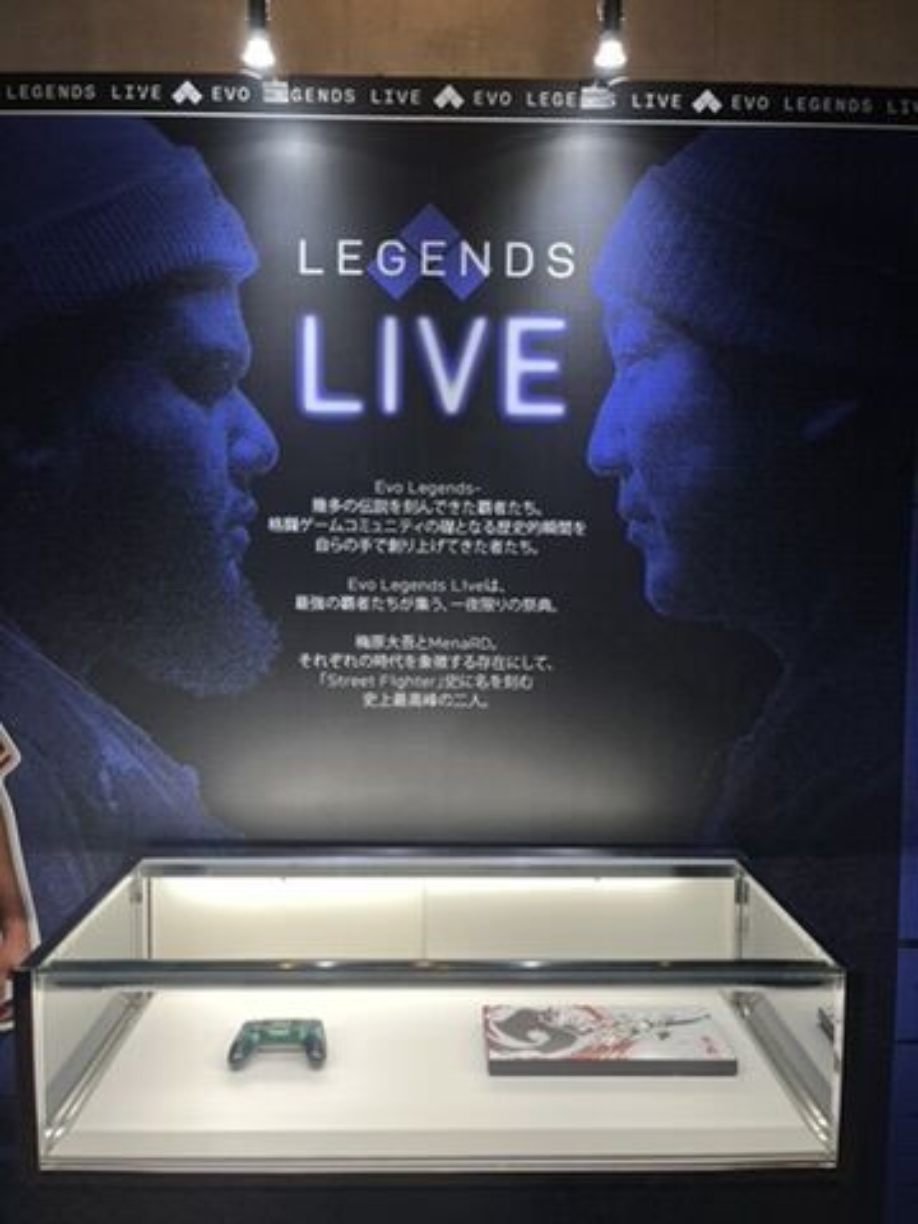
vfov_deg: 67.3
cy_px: 612
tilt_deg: -4.4
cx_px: 459
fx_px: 919
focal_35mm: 26
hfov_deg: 53.1
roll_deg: -0.7
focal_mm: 5.1
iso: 64
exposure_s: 1/120
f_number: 1.6
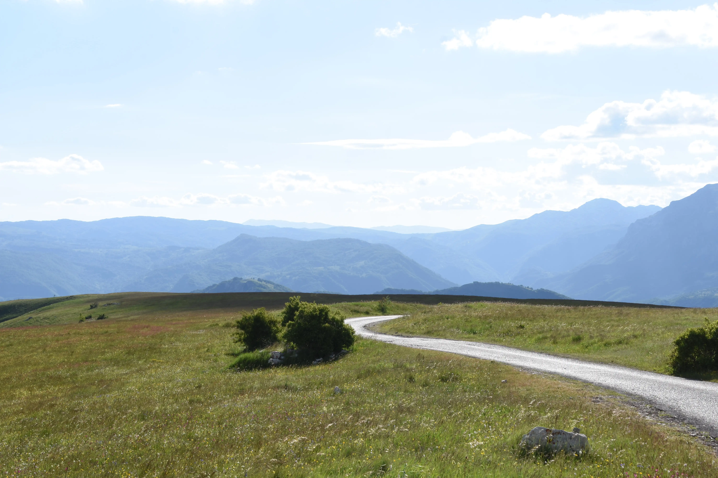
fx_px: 1316
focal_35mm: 66
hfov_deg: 30.5
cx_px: 359
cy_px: 239
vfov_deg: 20.6
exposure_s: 1/250
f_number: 9
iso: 160
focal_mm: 44
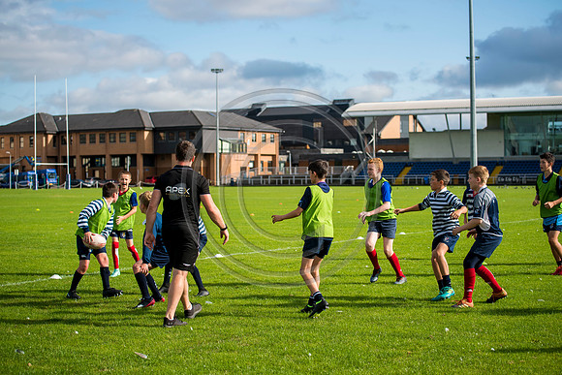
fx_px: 1171
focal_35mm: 75
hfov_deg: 27.0
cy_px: 188
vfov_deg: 18.2
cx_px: 281
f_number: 4
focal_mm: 75
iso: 250
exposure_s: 1/1600
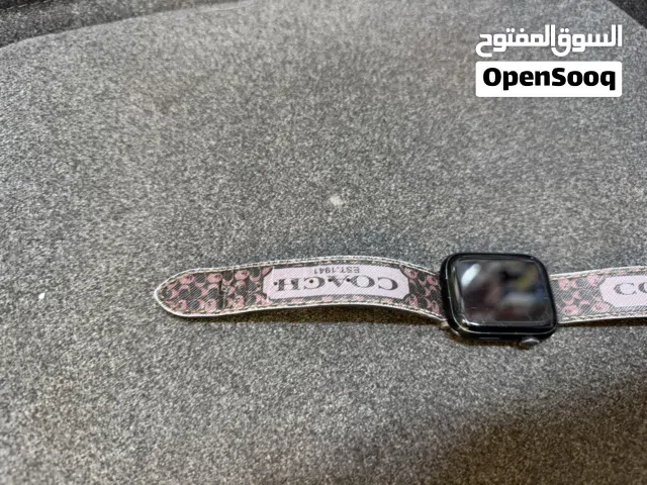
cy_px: 242
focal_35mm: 24
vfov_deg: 56.8
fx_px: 449
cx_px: 324
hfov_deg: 71.6
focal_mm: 6.76
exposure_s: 1/50
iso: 125
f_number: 1.78
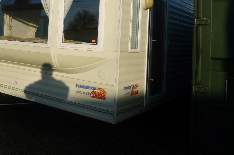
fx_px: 266
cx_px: 48
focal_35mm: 41
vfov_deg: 31.7
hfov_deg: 45.2
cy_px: 29
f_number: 4
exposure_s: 1/800
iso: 80
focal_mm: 5.1
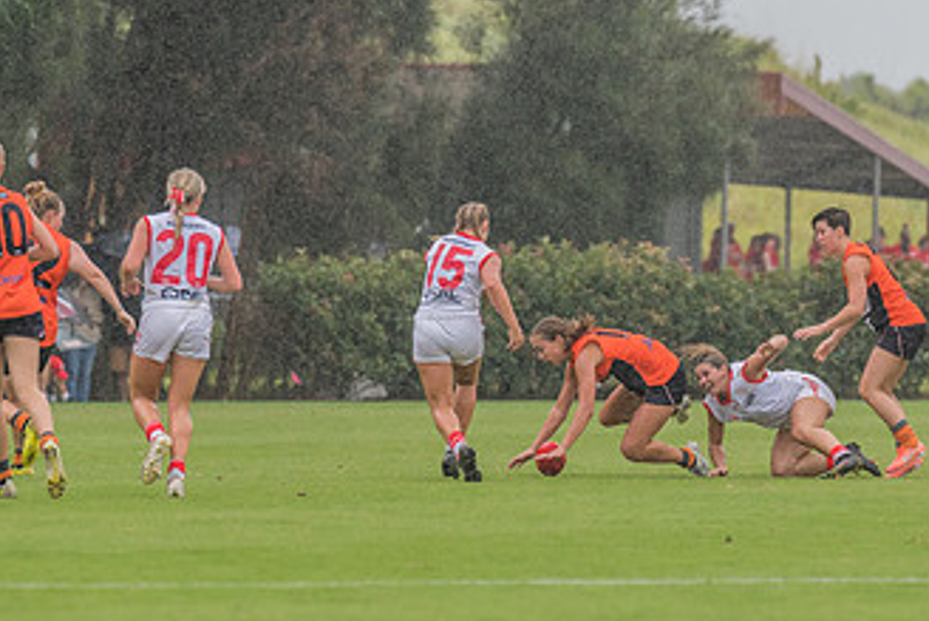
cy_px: 282
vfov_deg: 2.8
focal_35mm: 483
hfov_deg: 4.3
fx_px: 12469
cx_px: 680
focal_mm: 270
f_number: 5.6
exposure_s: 1/2000
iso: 800
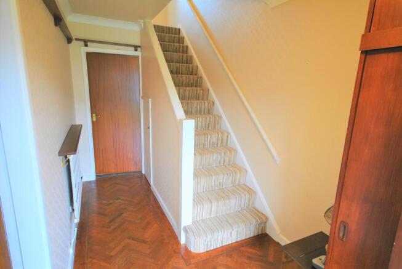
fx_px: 218
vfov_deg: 63.4
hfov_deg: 85.4
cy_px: 134
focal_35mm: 20
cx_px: 201
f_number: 4.5
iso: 400
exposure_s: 1/6
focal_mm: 13
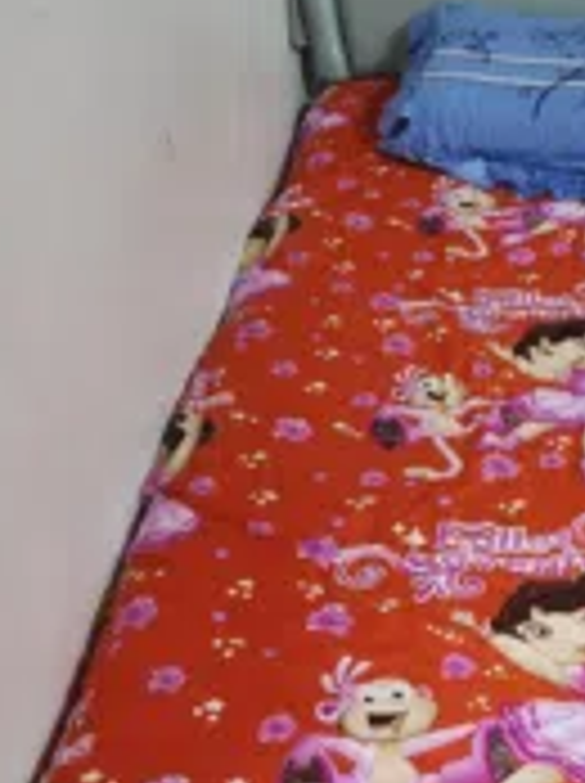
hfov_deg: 26.4
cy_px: 360
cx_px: 544
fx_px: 1197
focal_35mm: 53
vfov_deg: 36.2
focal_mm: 6.4
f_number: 1.8
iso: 640
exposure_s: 1/33.3
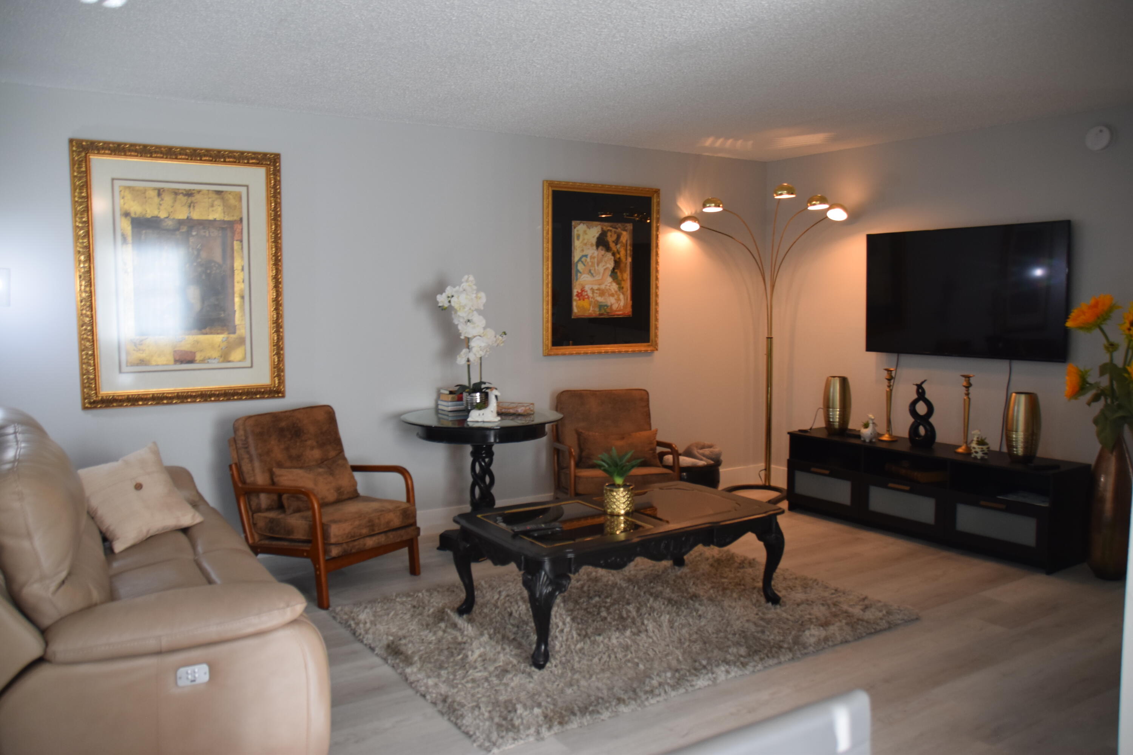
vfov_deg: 47.9
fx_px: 850
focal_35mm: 27
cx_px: 566
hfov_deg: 67.4
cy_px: 378
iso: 560
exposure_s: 1/60
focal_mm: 18
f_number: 4
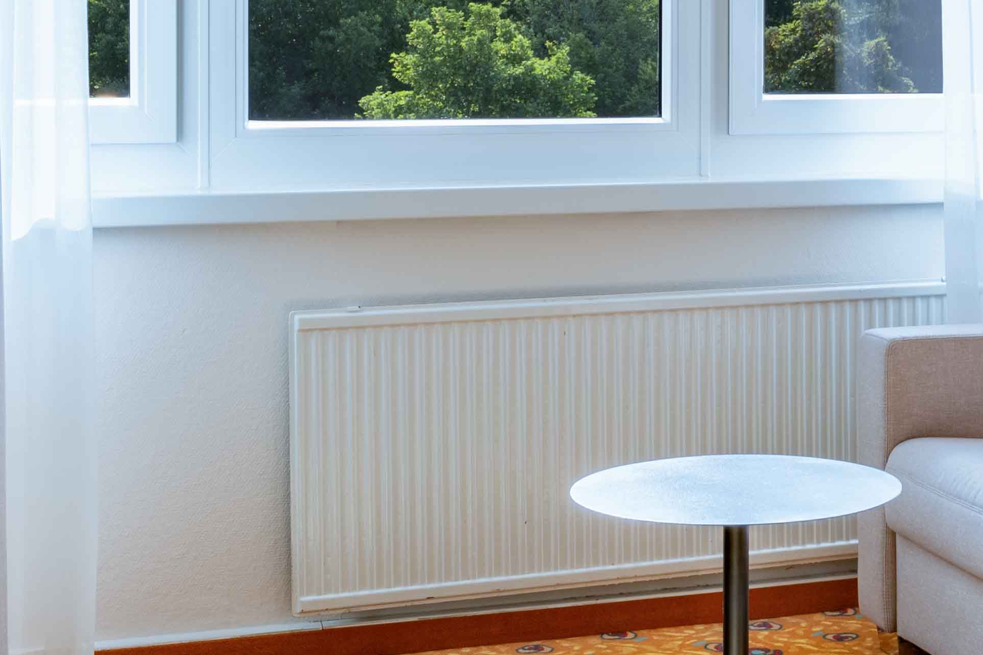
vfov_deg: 17.5
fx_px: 2102
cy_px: 66
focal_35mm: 77
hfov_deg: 25.4
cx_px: 915
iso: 64
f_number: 13
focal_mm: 18
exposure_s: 1/60
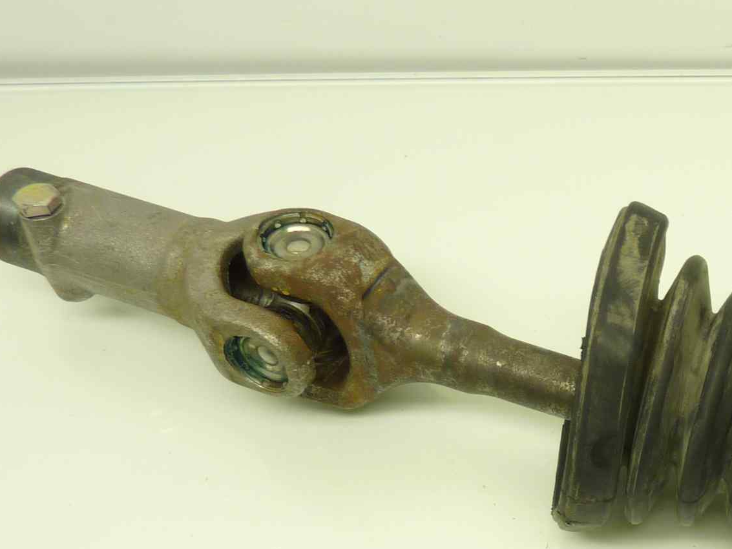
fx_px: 1290
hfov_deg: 29.3
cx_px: 757
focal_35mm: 61
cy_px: 537
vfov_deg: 23.1
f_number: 3.3
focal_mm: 4.1
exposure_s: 1/25
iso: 80
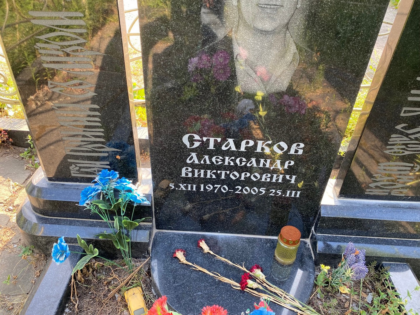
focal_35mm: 26
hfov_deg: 67.3
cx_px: 210
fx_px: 315
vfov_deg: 53.1
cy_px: 158
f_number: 1.8
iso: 50
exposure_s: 1/122
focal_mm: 4.25
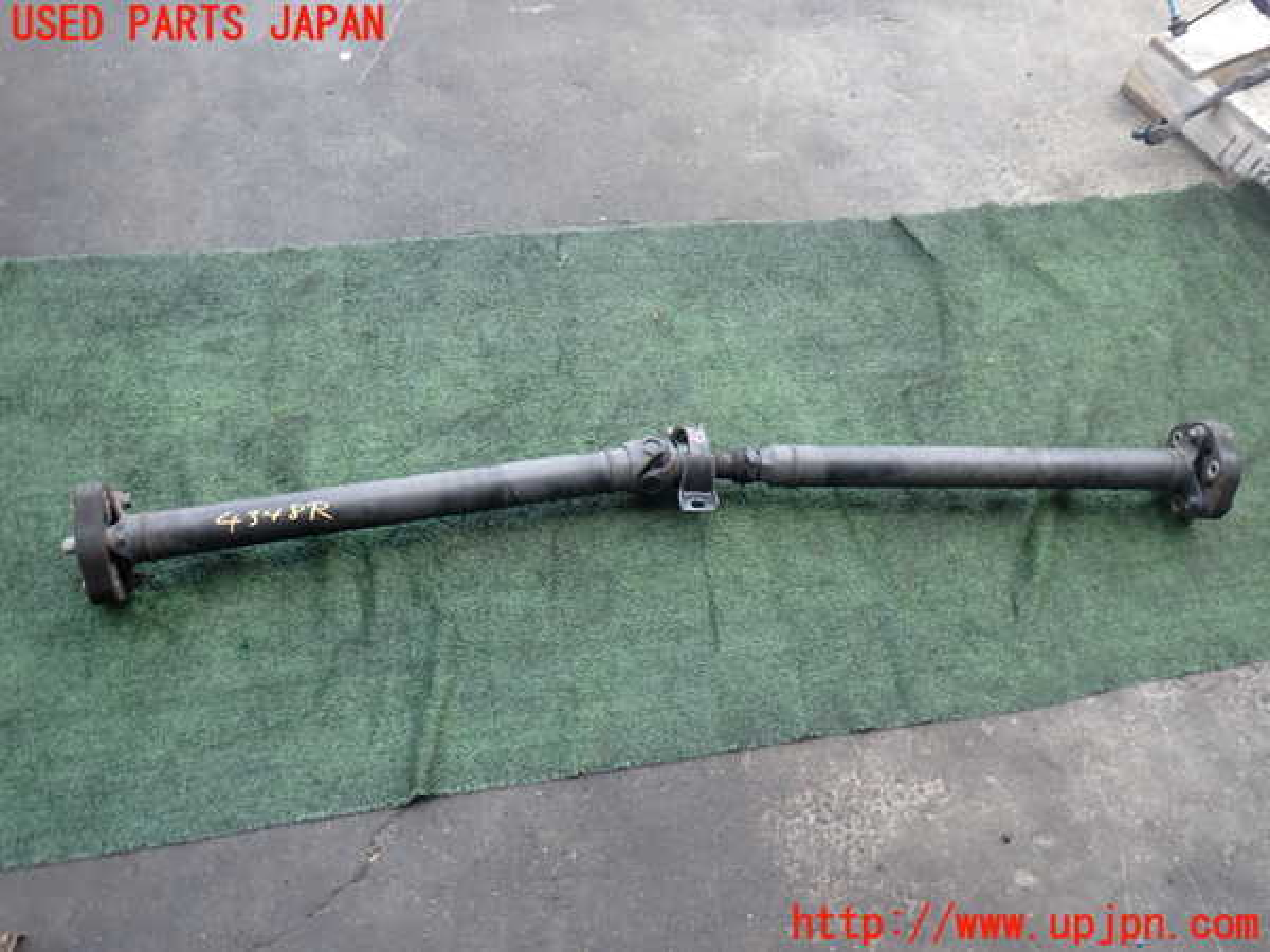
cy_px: 476
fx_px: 1101
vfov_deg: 46.8
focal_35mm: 30
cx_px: 635
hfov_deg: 60.0
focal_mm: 5.4
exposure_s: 1/125
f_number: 2.3
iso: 100
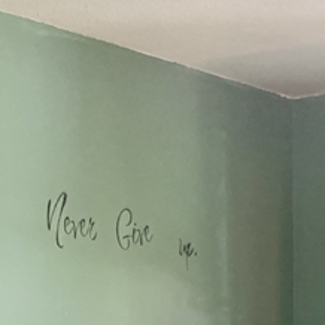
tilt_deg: -7.4
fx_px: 1147
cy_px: 504
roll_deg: +0.5
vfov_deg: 14.8
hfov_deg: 16.0
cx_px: 259
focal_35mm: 108
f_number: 1.8
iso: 320
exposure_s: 1/30
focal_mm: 4.25
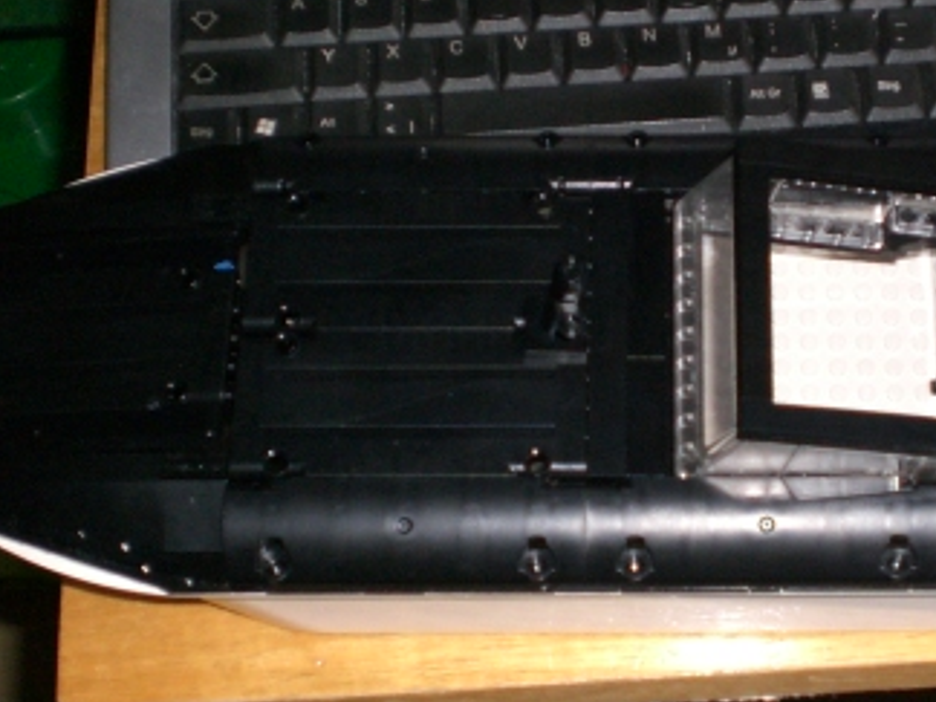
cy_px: 410
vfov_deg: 19.6
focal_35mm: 75
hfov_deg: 25.6
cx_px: 737
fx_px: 2028
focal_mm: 6.3
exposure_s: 1/60
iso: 200
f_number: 3.1
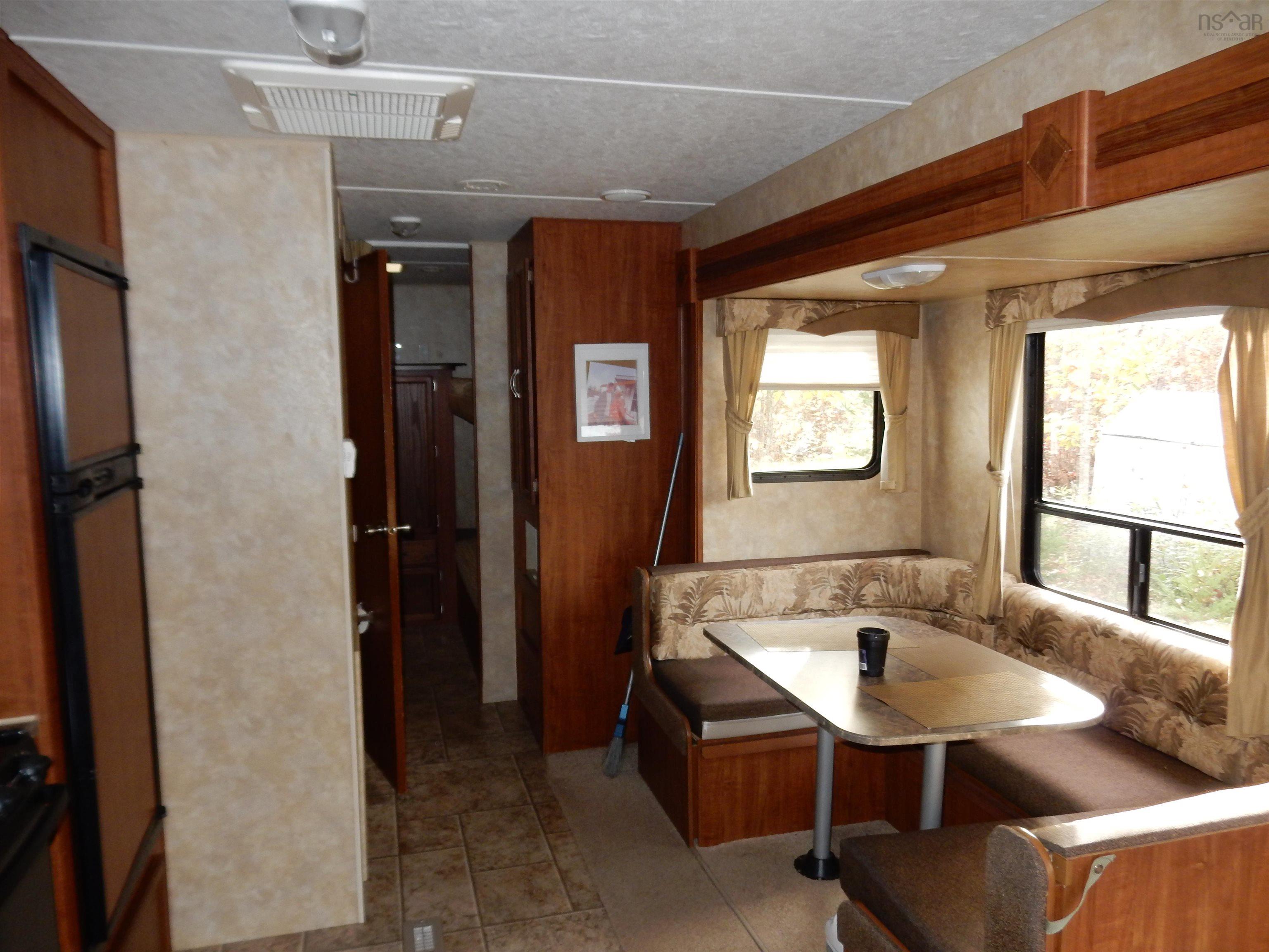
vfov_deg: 54.9
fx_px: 916
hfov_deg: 69.4
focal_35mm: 25
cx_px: 634
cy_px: 476
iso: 200
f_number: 3.7
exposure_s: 1/30
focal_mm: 4.5
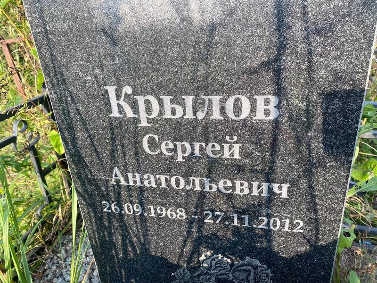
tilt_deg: -26.4
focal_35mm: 26
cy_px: 142
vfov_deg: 53.1
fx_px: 283
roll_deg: +4.5
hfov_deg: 67.3
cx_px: 188
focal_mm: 4.25
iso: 32
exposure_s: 1/317
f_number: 1.8
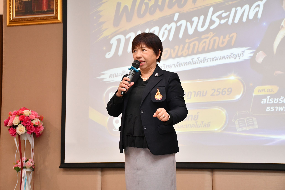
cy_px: 95
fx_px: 617
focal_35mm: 78
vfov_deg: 17.5
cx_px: 142
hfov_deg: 26.0
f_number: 6.3
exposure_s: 1/125
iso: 2000
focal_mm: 52
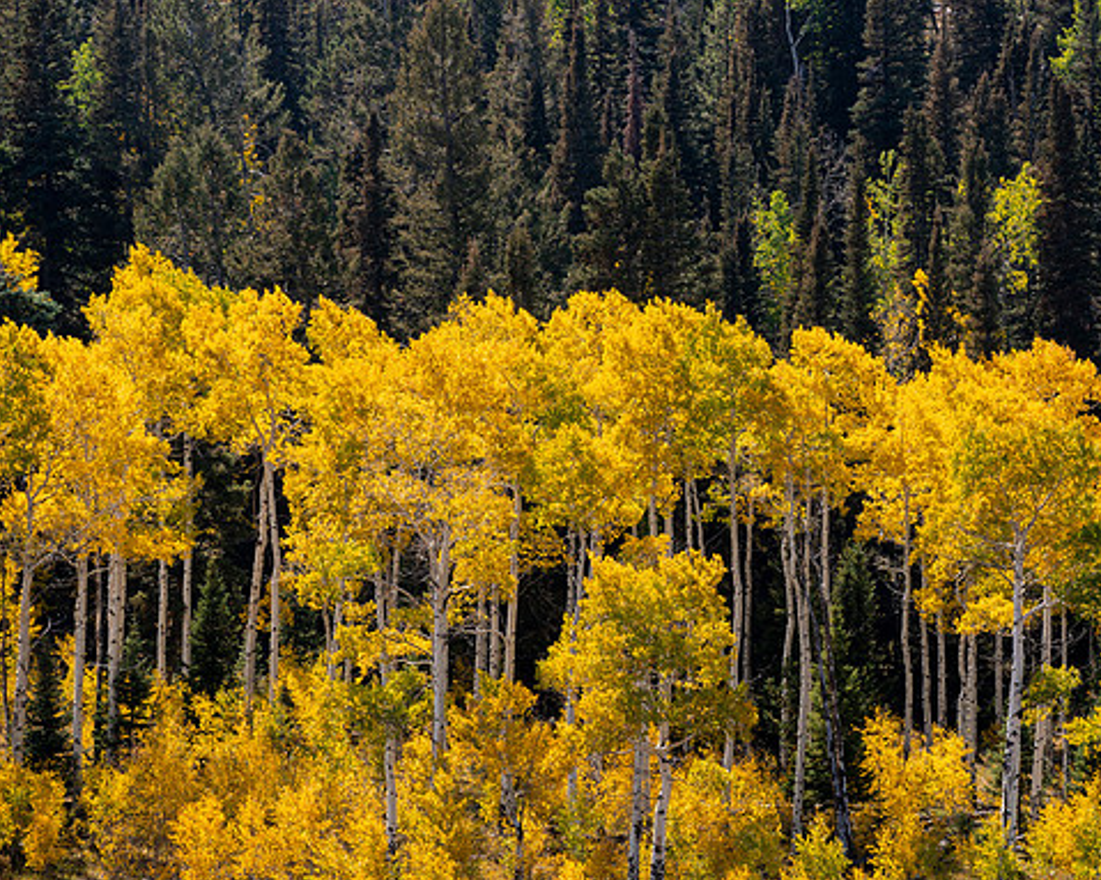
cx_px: 614
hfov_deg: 9.1
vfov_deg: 7.3
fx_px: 6939
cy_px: 440
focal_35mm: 213
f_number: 11
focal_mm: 125
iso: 100
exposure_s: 1/100
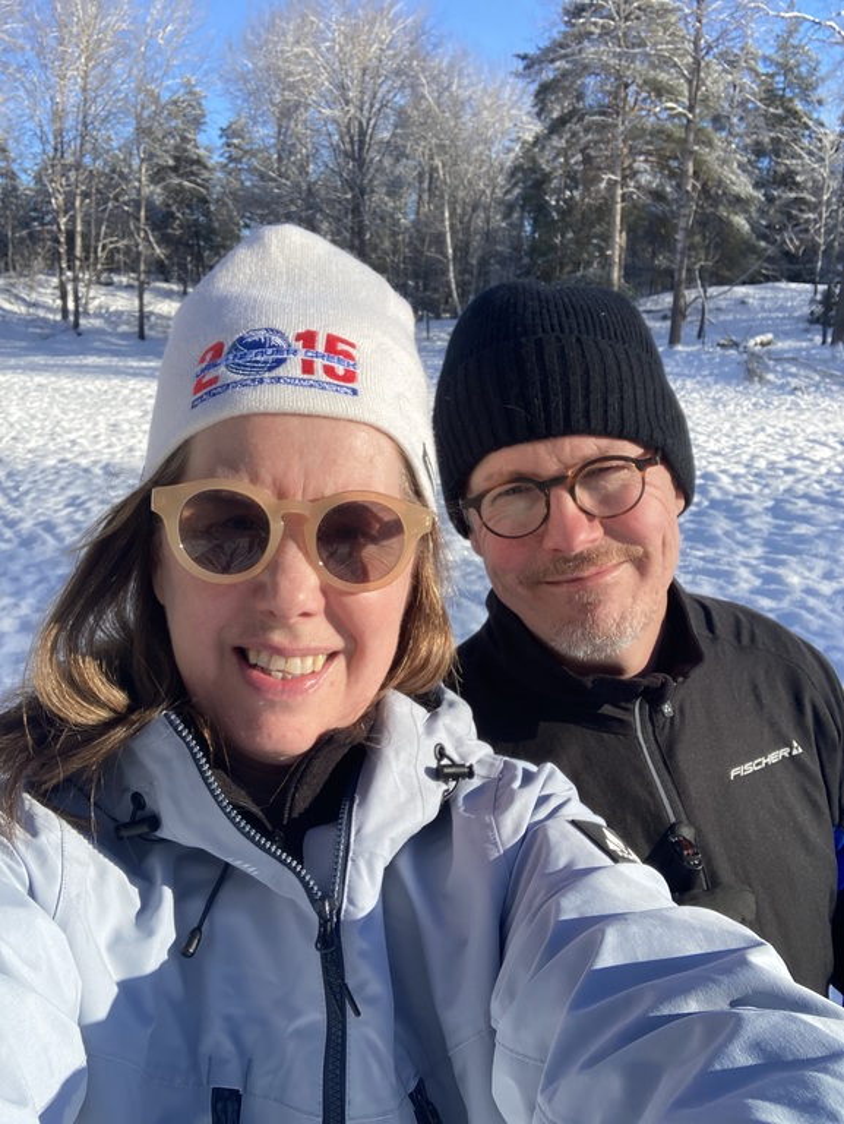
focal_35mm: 32
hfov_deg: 44.2
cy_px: 562
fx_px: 1039
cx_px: 422
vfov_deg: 56.8
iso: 20
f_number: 2.2
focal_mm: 2.87
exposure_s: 1/671
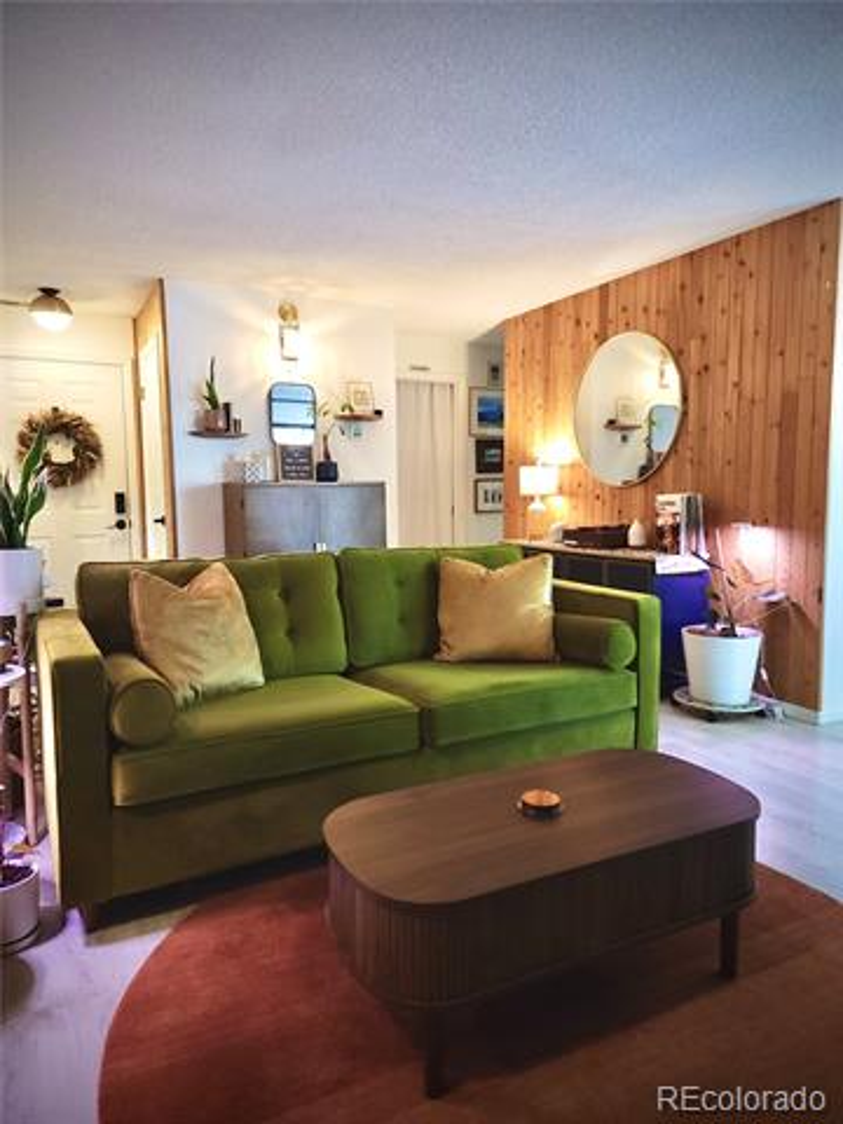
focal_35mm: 23
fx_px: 747
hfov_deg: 58.9
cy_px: 562
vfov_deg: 73.9
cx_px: 422
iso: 320
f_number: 1.8
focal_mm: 6.4
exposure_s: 1/60
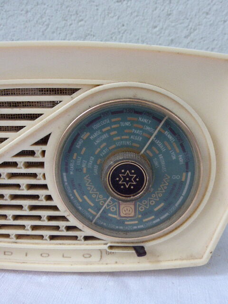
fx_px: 272
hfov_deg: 45.4
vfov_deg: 58.4
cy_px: 152
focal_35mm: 31
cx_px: 114
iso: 400
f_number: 3.6
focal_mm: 5.4
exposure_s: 1/40
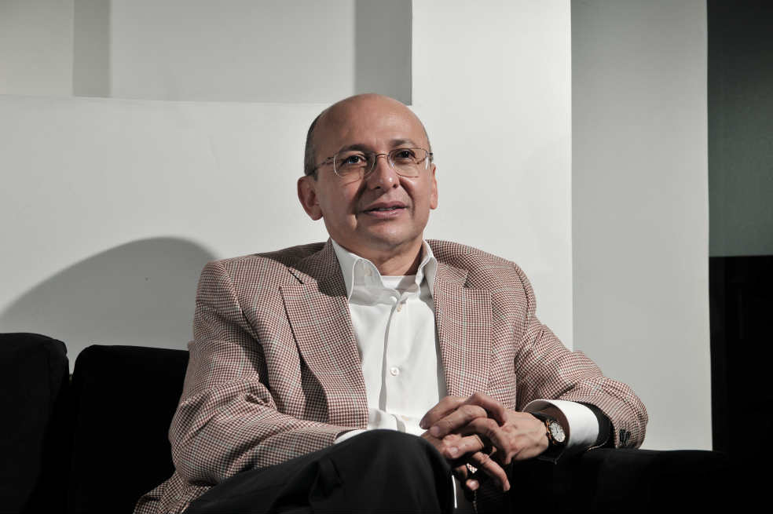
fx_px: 1610
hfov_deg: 27.0
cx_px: 386
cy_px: 257
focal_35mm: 75
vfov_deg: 18.2
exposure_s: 1/200
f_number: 4.5
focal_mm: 50
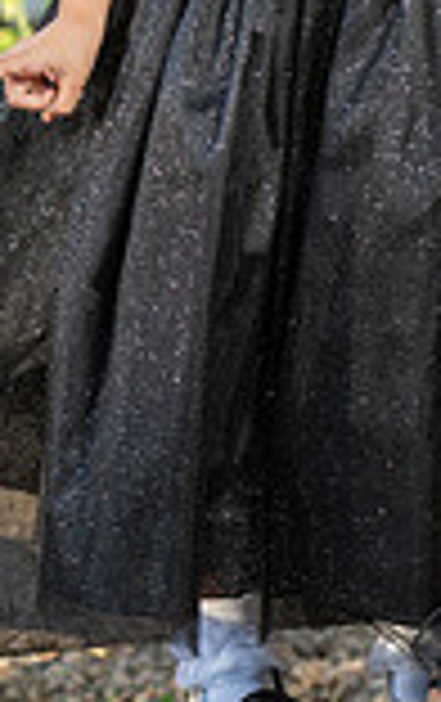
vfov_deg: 10.9
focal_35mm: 191
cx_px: 558
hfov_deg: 6.8
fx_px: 3659
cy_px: 0
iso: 320
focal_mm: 65
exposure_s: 1/250
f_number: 4
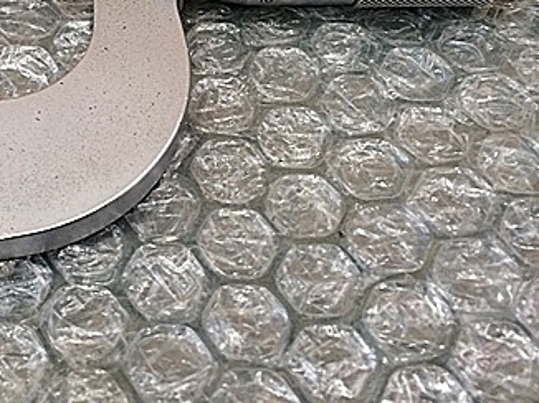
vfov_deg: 25.2
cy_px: 88
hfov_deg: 32.9
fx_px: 887
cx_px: 109
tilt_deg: -51.5
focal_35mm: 57
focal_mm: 4.15
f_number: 2.2
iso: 50
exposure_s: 1/30
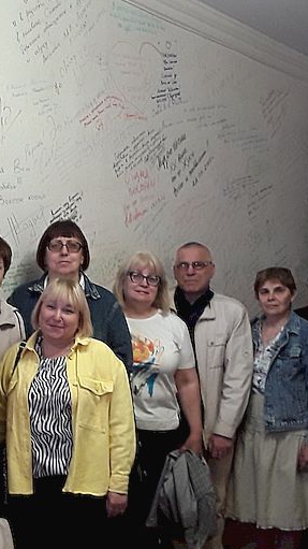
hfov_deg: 20.0
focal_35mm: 59
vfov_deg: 35.3
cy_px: 337
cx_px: 44
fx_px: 858
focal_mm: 2.91
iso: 100
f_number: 1.9
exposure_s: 1/33
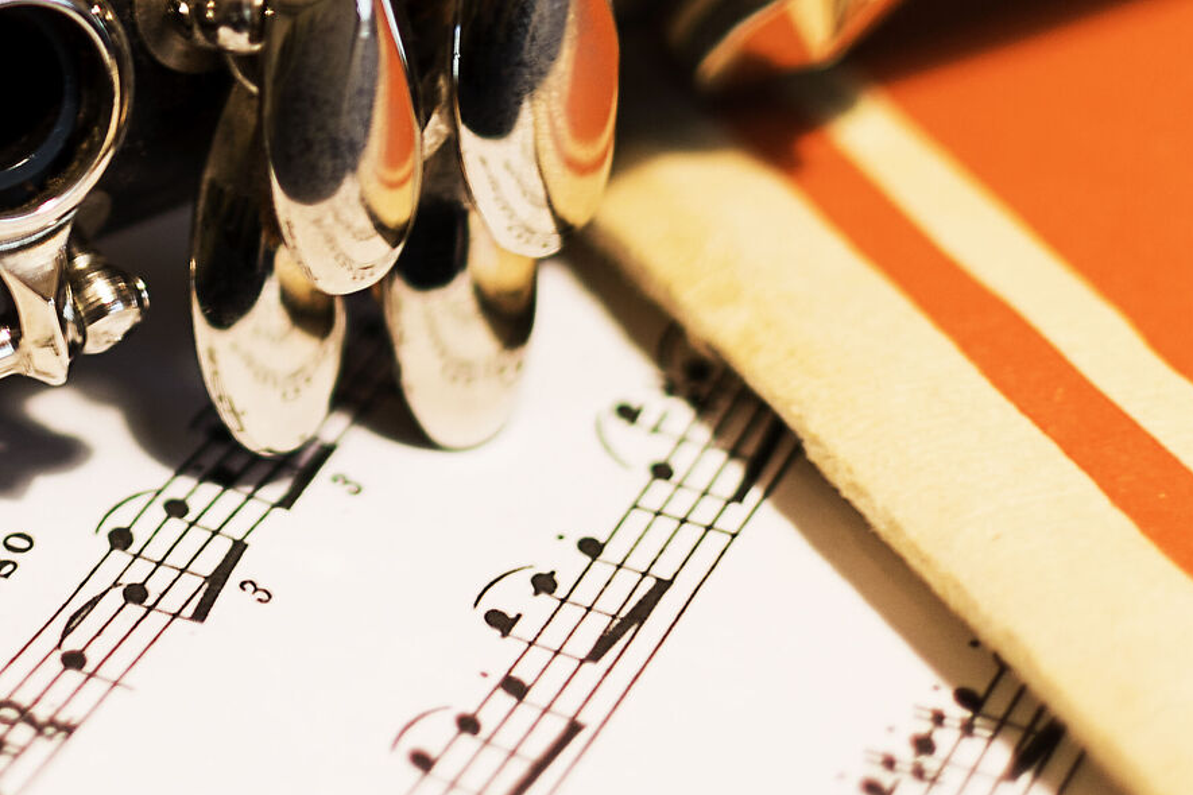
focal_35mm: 141
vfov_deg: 9.6
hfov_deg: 14.3
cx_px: 0
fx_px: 4672
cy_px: -129
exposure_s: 1/10
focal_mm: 35
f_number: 1.8
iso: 100
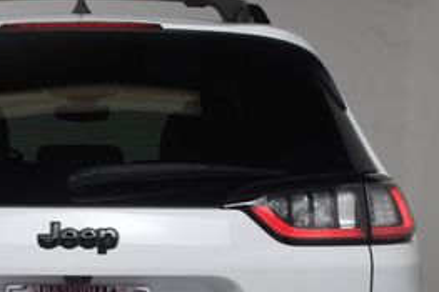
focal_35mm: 95
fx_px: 1158
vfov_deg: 14.2
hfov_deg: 21.2
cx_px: 80
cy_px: 275
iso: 100
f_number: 13
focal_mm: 26
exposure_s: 1/160
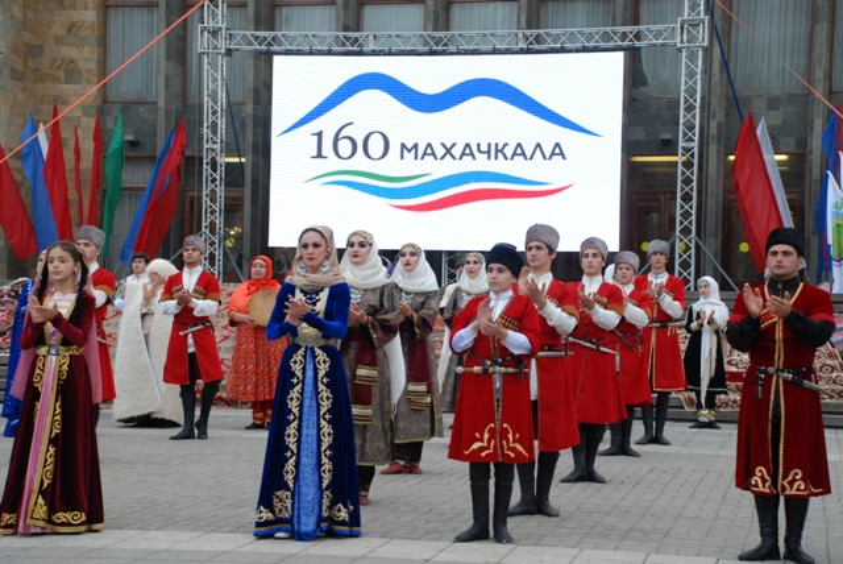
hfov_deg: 27.0
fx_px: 1758
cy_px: 282
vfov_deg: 18.2
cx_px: 422
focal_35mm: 75
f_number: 6.3
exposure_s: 1/160
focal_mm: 50
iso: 800
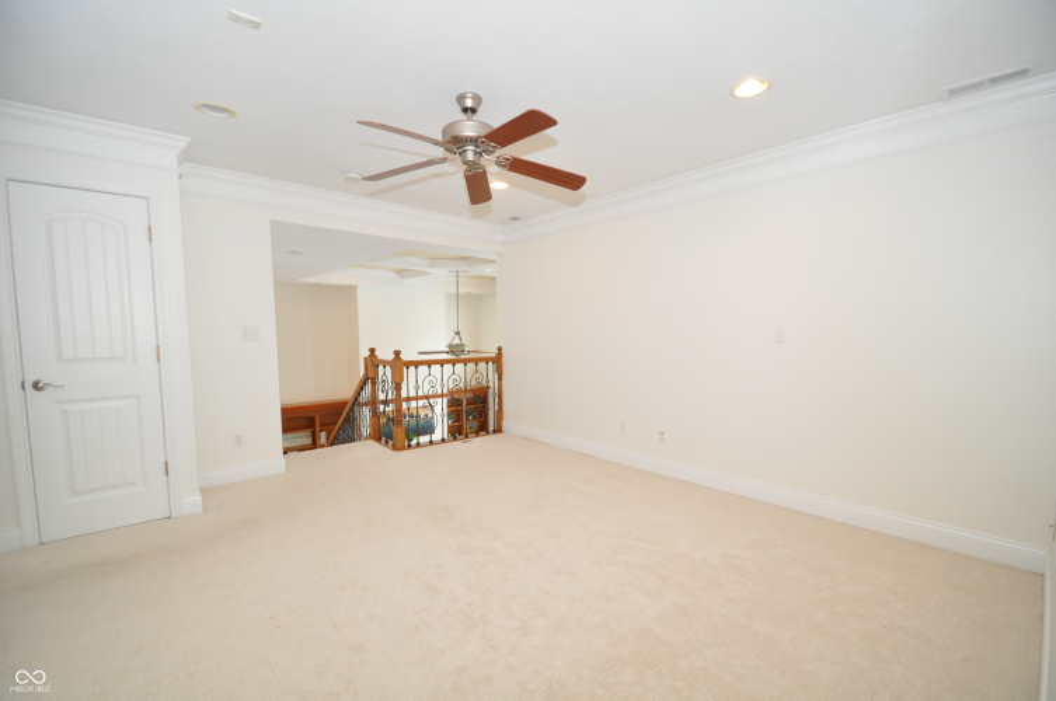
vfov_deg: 77.2
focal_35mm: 15
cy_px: 350
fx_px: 439
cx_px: 528
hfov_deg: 100.5
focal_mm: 10
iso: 800
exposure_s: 1/60
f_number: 4
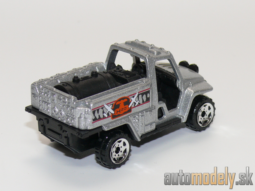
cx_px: 128
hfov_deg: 14.2
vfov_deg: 10.7
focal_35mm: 139
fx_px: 1024
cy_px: 96
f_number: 4
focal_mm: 16.4
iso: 100
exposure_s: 1/30
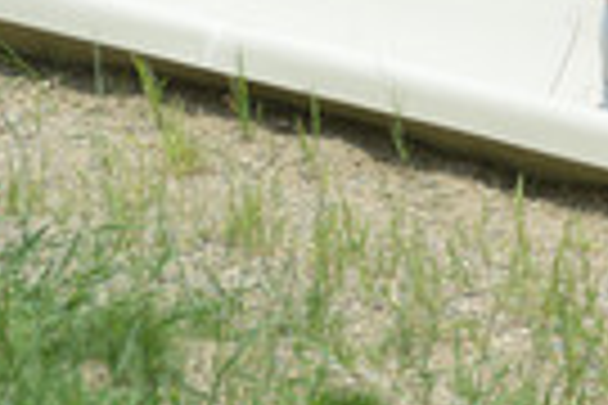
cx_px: 869
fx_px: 9778
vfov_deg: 2.4
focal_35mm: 579
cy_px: 209
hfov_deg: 3.5
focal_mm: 195
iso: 250
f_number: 6.3
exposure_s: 1/640
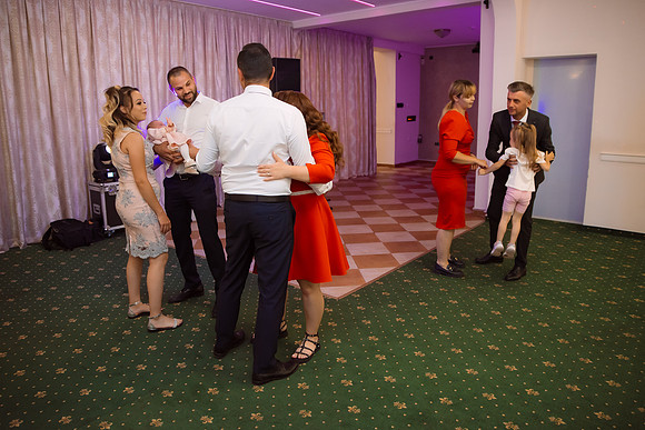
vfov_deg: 49.2
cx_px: 322
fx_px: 469
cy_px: 195
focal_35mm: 26
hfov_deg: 69.0
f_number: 2.8
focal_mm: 24
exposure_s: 1/200
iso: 1250
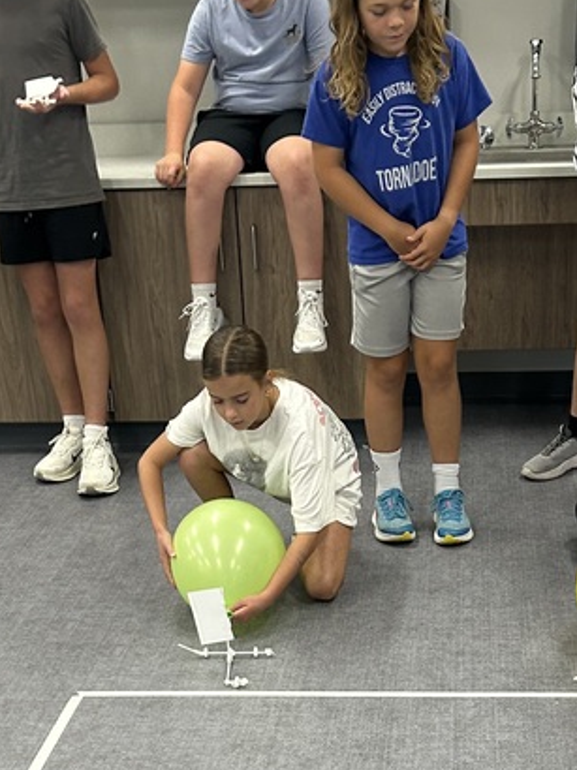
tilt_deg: -30.9
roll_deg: +1.1
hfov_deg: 22.5
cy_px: 761
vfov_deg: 28.1
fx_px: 1446
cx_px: 340
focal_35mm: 65
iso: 100
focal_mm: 5.7
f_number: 1.5
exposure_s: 1/121
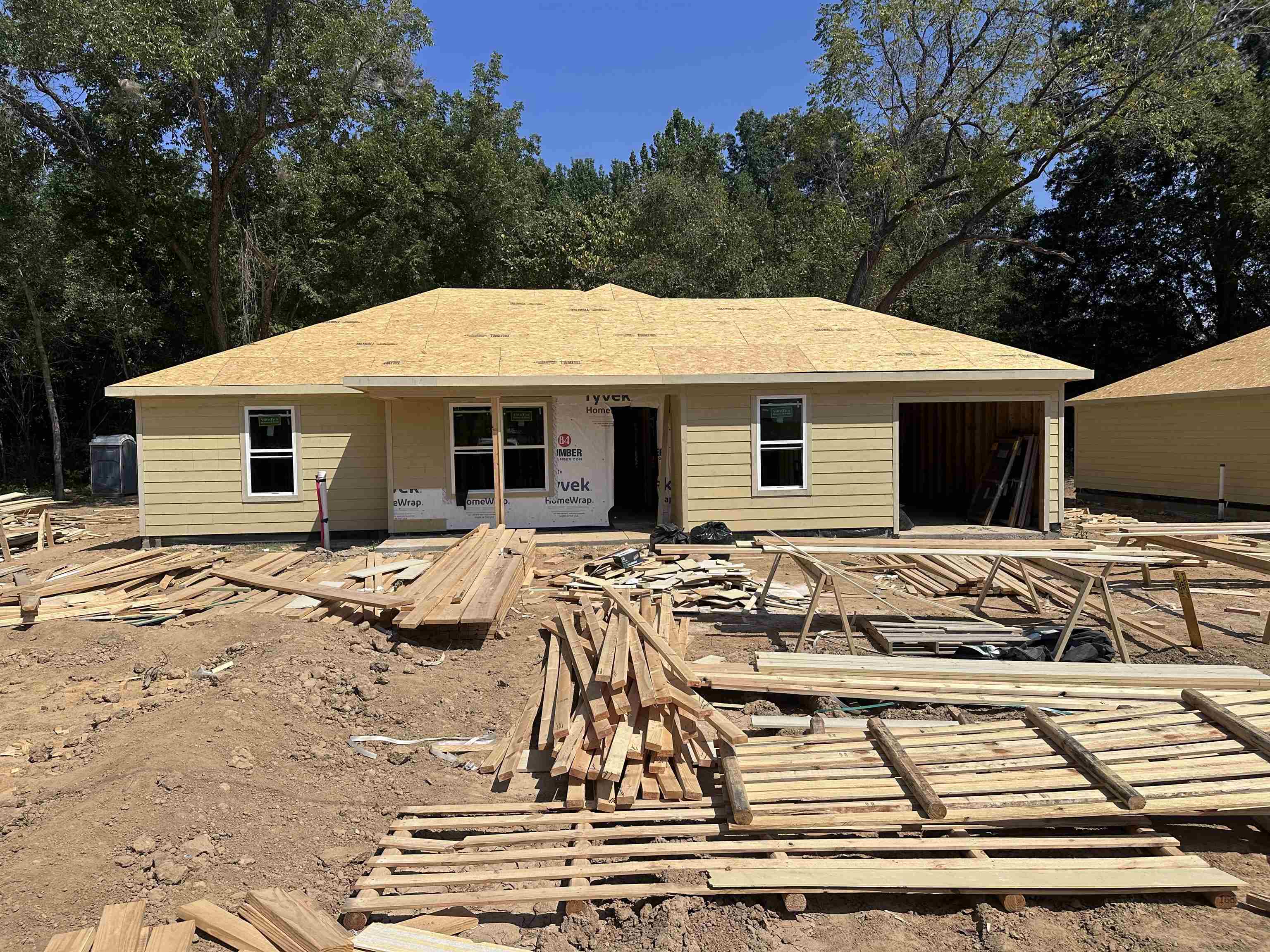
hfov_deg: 71.6
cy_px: 476
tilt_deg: -3.7
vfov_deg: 56.8
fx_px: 881
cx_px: 635
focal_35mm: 24
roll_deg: +2.3
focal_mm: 6.86
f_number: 1.78
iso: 80
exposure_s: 1/8929
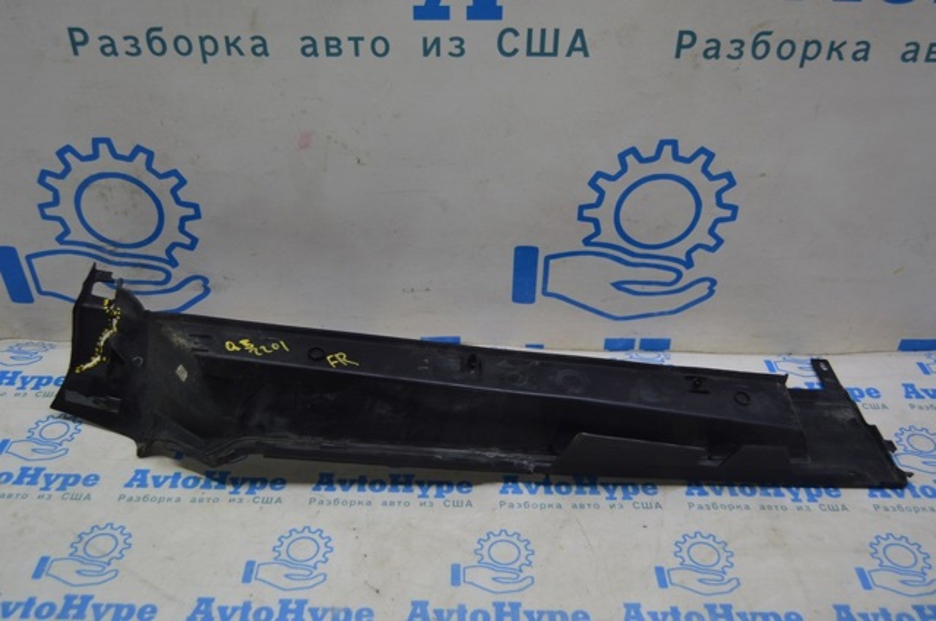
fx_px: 896
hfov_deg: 55.2
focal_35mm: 34
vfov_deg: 38.3
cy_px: 310
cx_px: 468
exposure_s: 1/80
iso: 400
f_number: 4.5
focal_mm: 23
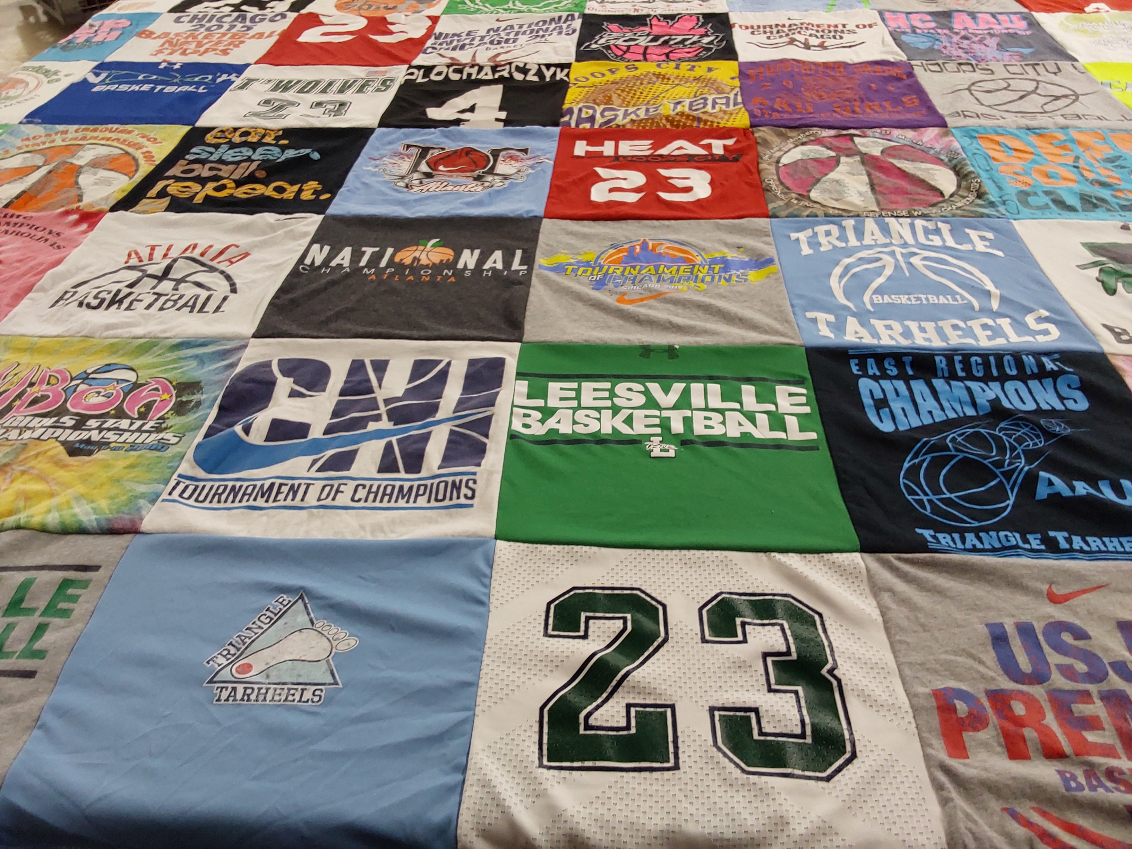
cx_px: 566
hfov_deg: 63.4
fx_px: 916
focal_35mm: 28
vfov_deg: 49.7
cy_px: 424
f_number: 1.9
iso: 100
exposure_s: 1/60
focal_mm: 2.91
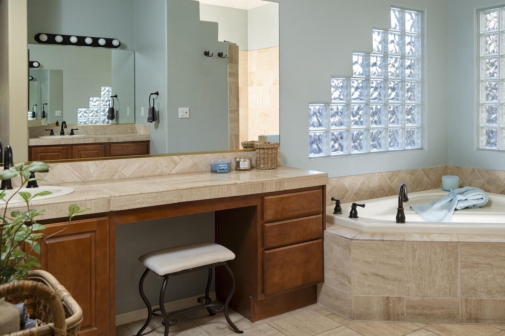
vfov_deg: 36.4
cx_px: 362
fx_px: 505
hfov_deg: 51.5
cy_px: 106
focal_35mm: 36
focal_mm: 23
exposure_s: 1/15
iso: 200
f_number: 7.1
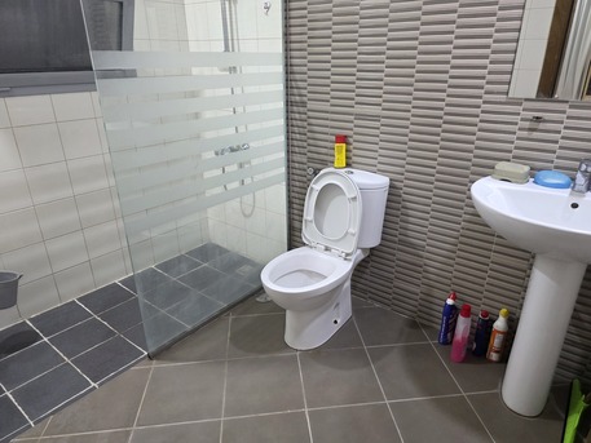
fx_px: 393
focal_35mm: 23
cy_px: 222
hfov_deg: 73.9
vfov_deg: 58.9
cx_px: 296
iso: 500
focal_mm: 6.3
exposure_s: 1/100
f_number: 1.7
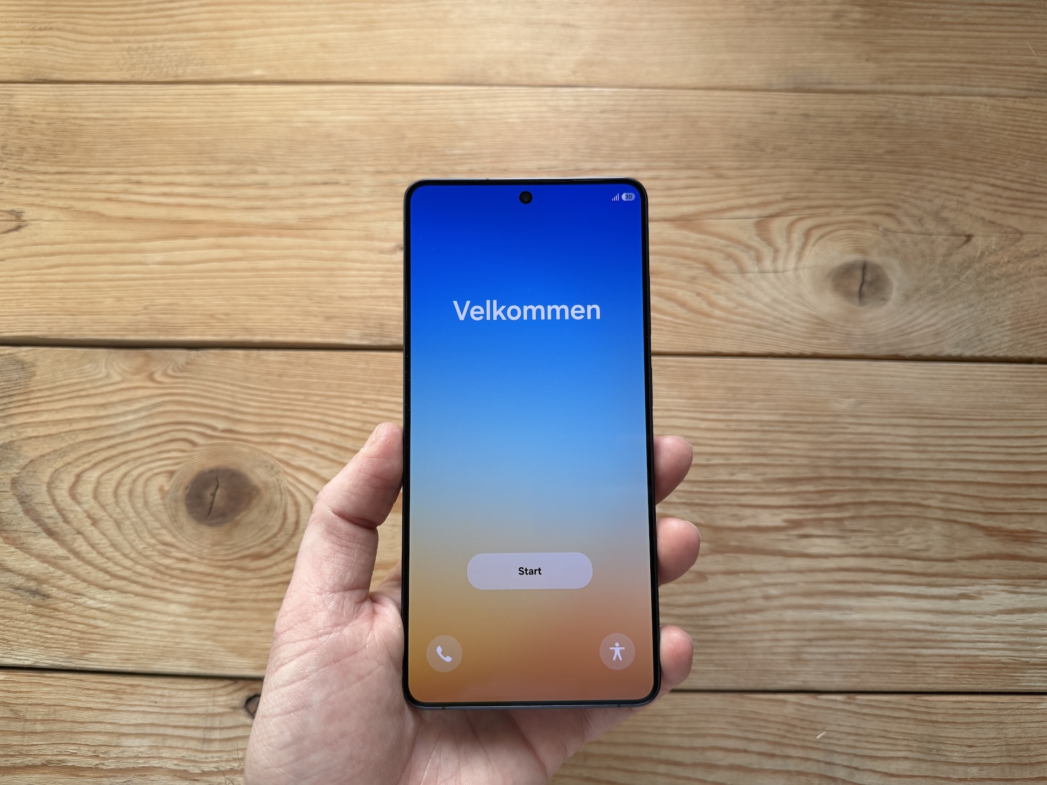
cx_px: 524
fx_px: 726
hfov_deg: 71.6
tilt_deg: -73.5
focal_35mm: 24
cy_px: 392
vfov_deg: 56.8
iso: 160
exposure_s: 1/121
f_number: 1.78
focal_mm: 6.76
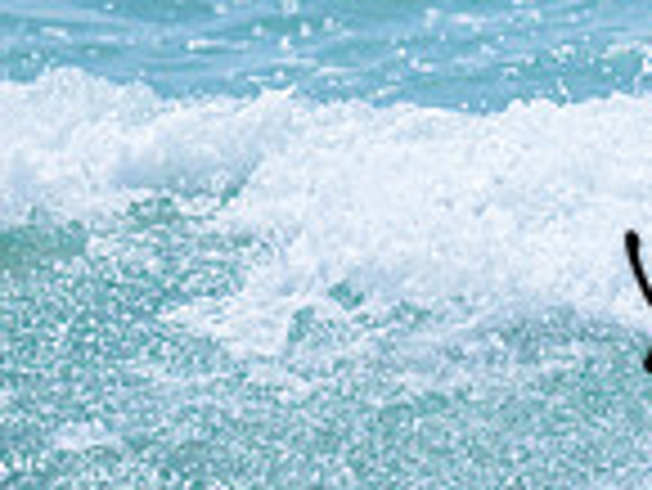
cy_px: 272
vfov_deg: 0.4
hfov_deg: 0.5
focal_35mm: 4235
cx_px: 598
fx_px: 79833
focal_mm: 800
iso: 250
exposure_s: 1/3200
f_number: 6.3
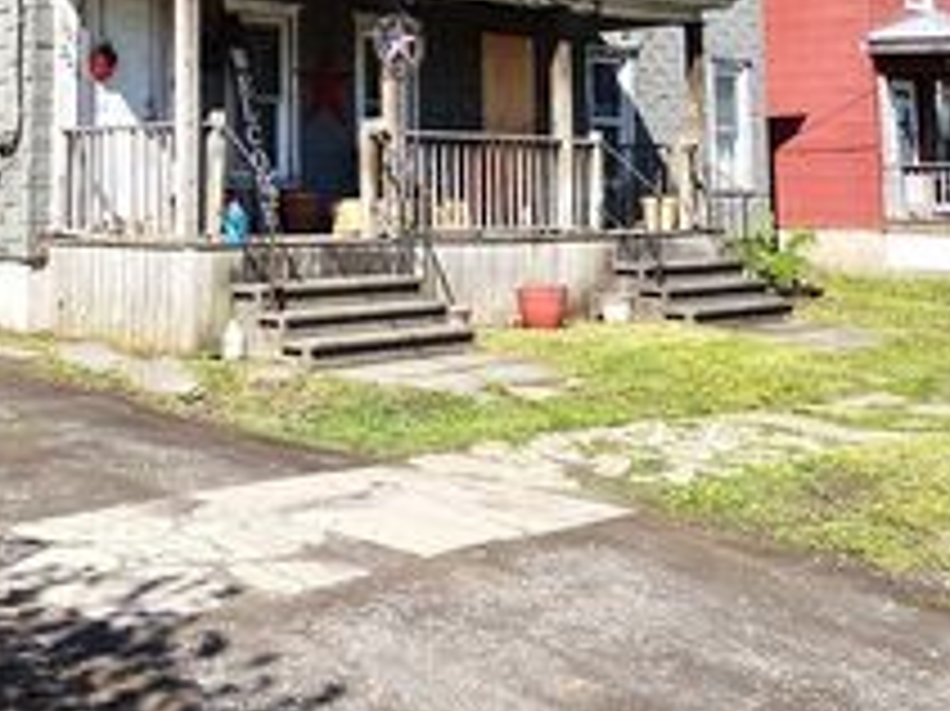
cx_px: 243
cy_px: 11
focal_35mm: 57
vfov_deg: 24.5
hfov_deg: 33.2
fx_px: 1563
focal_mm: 5.56
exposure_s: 1/689
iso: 100
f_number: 1.8
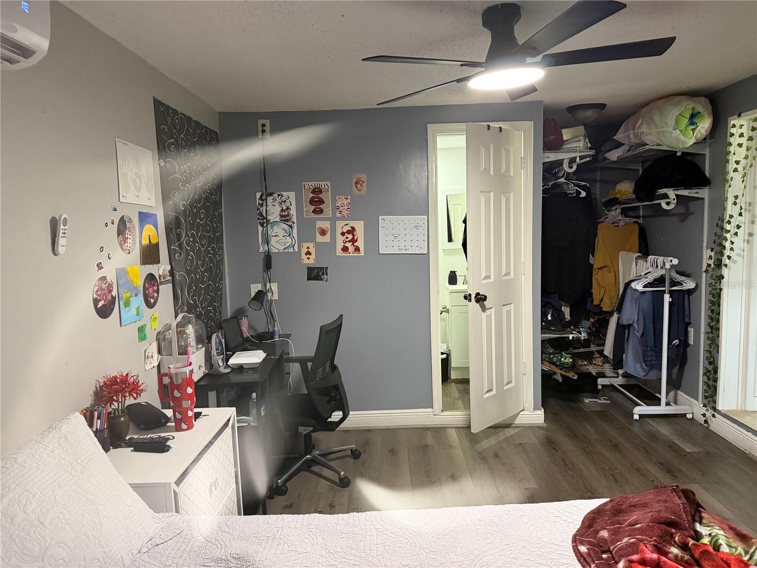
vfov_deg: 56.8
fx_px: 525
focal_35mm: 24
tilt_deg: -5.7
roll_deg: +1.8
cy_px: 284
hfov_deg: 71.6
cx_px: 378
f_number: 1.78
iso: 800
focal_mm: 6.76
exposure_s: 1/57
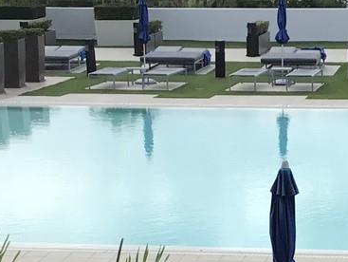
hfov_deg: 14.5
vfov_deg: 10.7
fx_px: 1359
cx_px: 283
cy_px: 363
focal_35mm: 135
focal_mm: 3.3
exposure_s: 1/641
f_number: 2.4
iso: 25
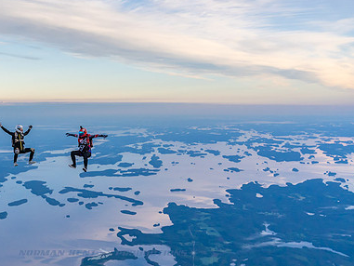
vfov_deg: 25.9
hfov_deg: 32.9
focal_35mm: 56
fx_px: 573
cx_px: 50
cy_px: 184
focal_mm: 30
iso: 1000
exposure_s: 1/2000
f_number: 5
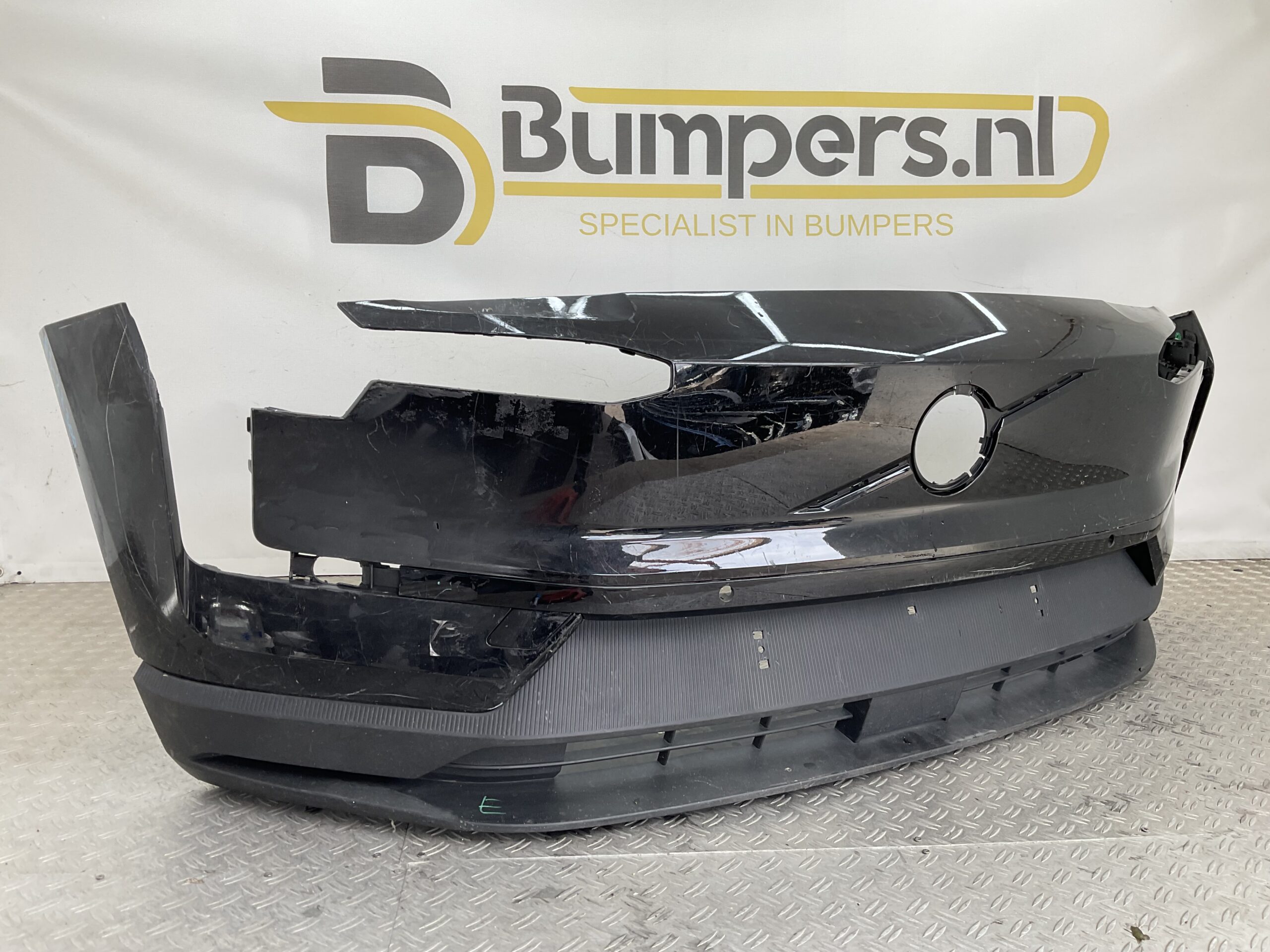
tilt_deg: -8.9
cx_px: 635
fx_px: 1064
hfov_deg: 61.7
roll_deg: -2.0
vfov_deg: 48.2
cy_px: 476
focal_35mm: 29
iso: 16
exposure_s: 1/122
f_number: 1.8
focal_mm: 3
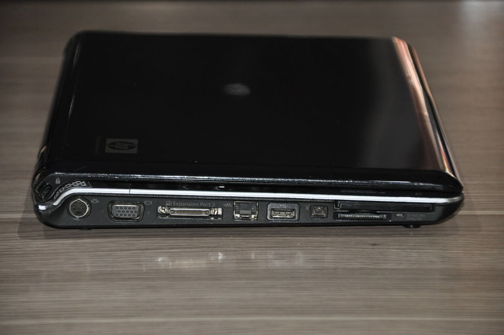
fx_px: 2559
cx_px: 252
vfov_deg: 7.5
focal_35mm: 183
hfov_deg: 11.2
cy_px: 168
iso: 800
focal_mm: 122
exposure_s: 1/60
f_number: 5.6
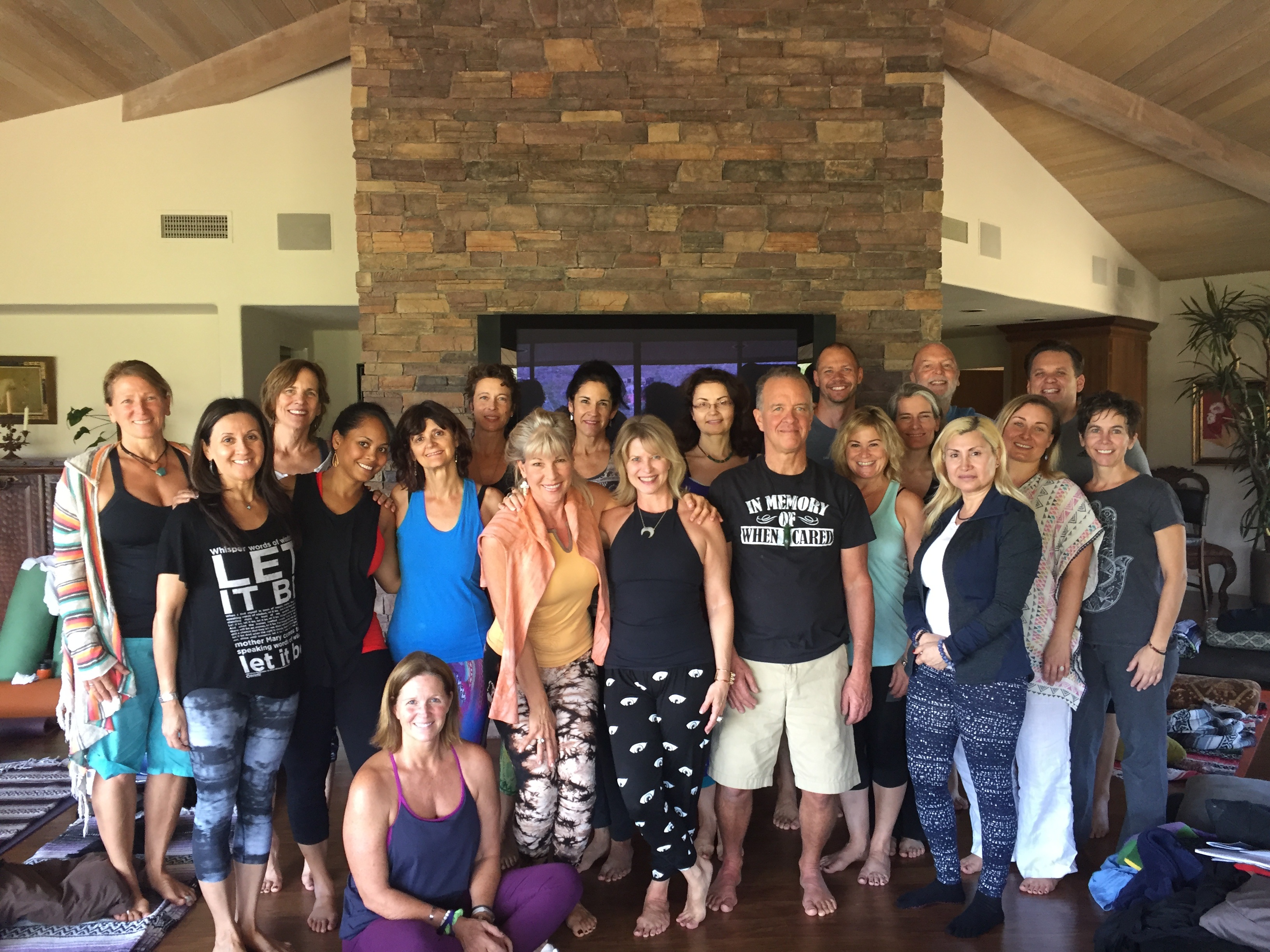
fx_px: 1064
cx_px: 635
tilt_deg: -1.6
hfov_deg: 61.7
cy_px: 476
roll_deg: -0.2
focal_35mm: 29
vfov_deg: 48.2
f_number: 2.2
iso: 100
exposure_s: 1/30
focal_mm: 4.15
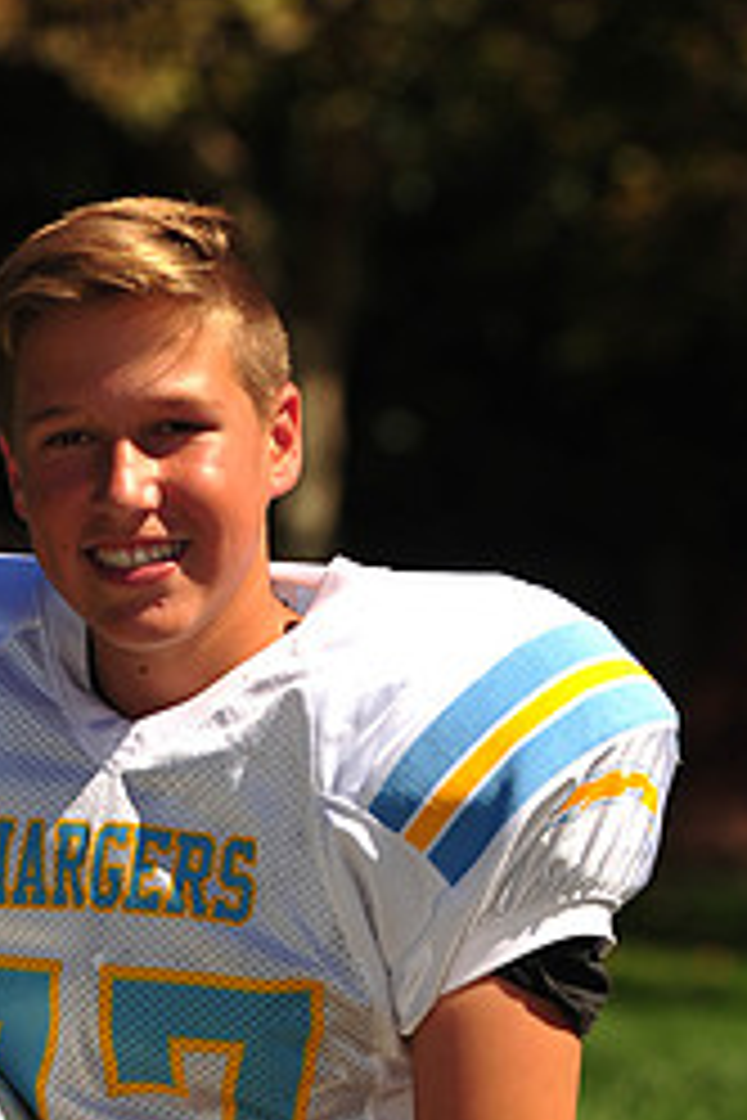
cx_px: 86
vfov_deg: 6.5
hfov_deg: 4.4
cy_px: 1273
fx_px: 9772
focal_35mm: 314
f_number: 5
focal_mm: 135
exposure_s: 1/1000
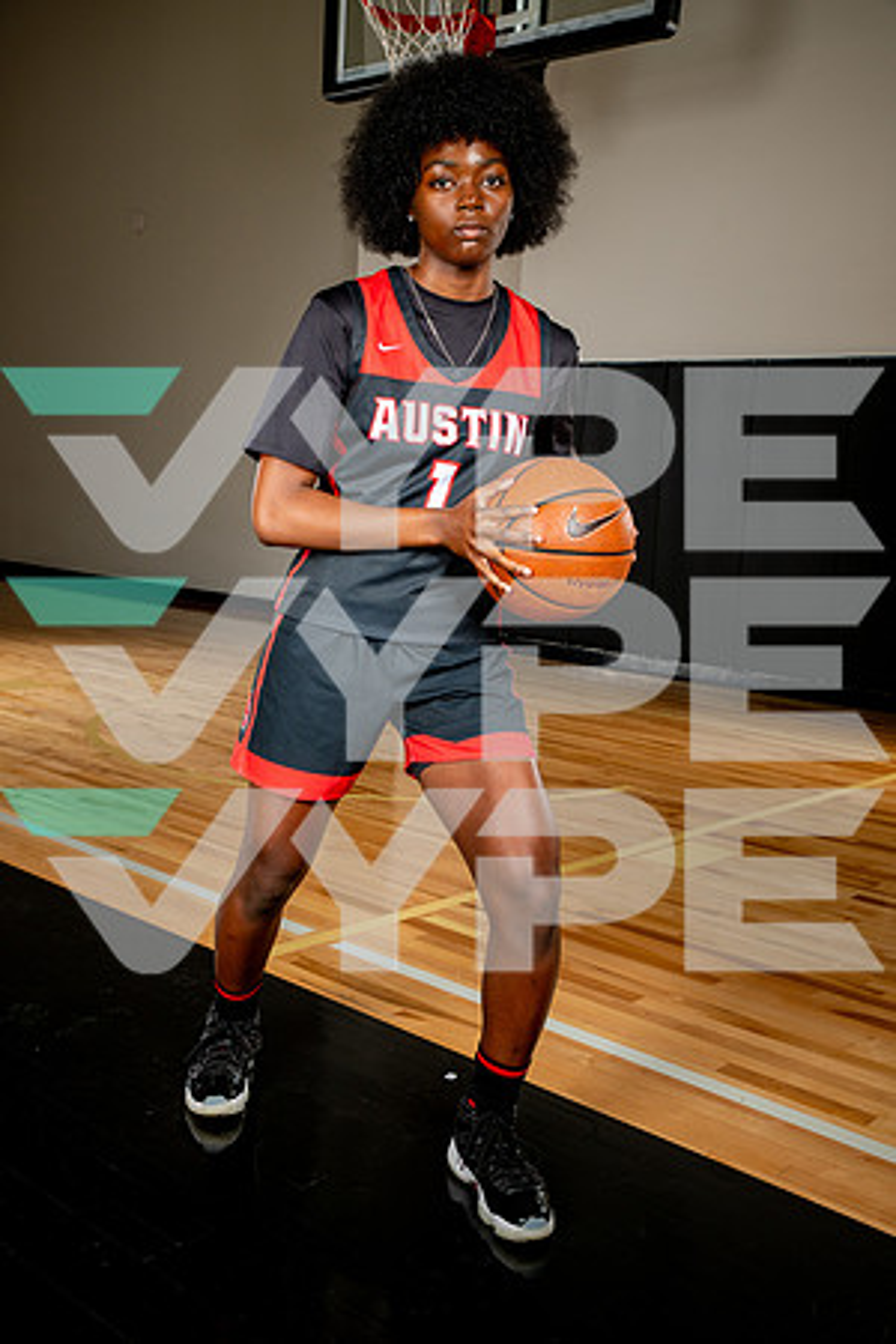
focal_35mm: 36
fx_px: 1344
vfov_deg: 53.1
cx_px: 448
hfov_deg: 36.9
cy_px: 672
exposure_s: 1/400
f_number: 8
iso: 250
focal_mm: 36
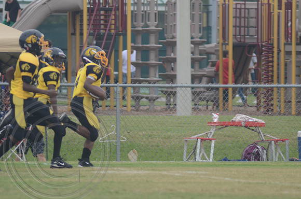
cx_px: 150
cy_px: 100
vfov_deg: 2.9
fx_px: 4005
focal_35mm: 480
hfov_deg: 4.3
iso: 400
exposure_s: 1/640
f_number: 5.6
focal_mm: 320
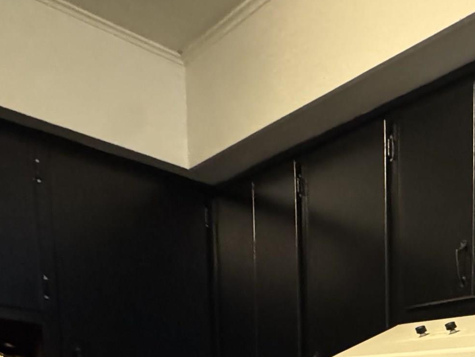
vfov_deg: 26.0
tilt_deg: -7.1
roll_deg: -3.2
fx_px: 604
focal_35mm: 44
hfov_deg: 30.9
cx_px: 651
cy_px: 508
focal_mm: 2.22
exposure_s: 1/60
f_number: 2.2
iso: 1250
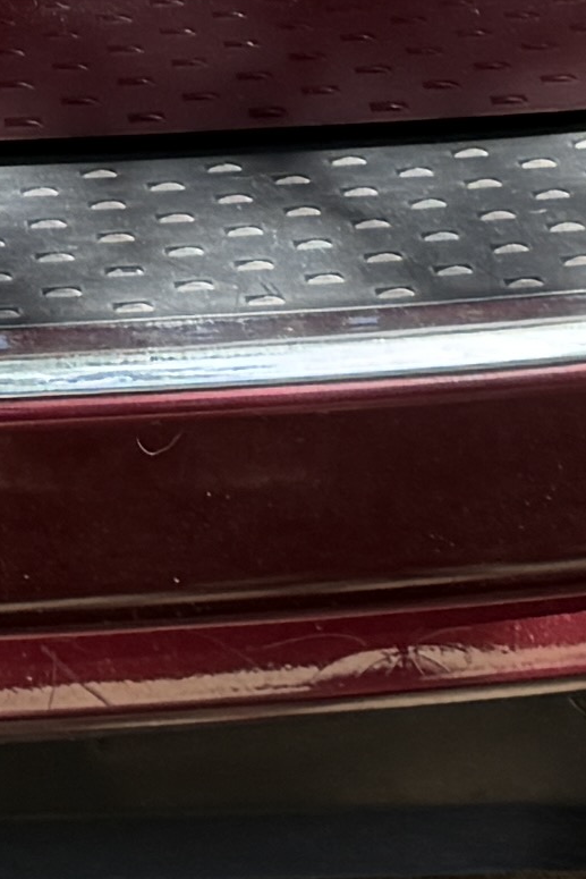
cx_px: -249
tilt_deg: -7.9
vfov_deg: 10.1
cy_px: -1065
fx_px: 4490
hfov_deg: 7.4
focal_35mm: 184
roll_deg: -0.6
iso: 80
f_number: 1.78
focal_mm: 6.76
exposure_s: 1/196
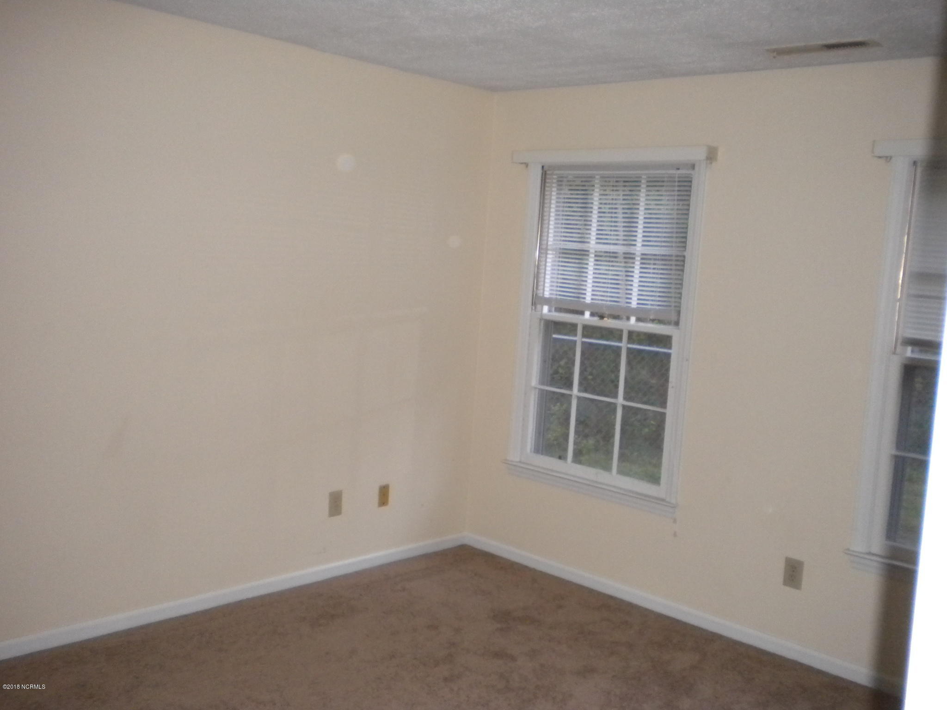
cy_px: 355
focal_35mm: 35
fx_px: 958
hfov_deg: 52.6
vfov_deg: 40.7
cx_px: 474
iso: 400
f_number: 3.1
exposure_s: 1/30
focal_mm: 6.3
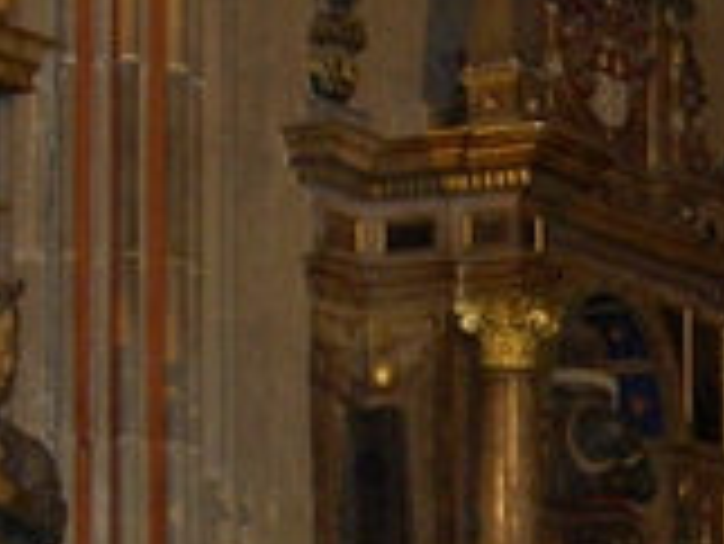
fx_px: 3035
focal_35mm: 145
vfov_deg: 10.0
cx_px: 805
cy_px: 751
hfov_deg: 13.3
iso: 200
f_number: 2.8
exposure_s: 1/60
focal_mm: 8
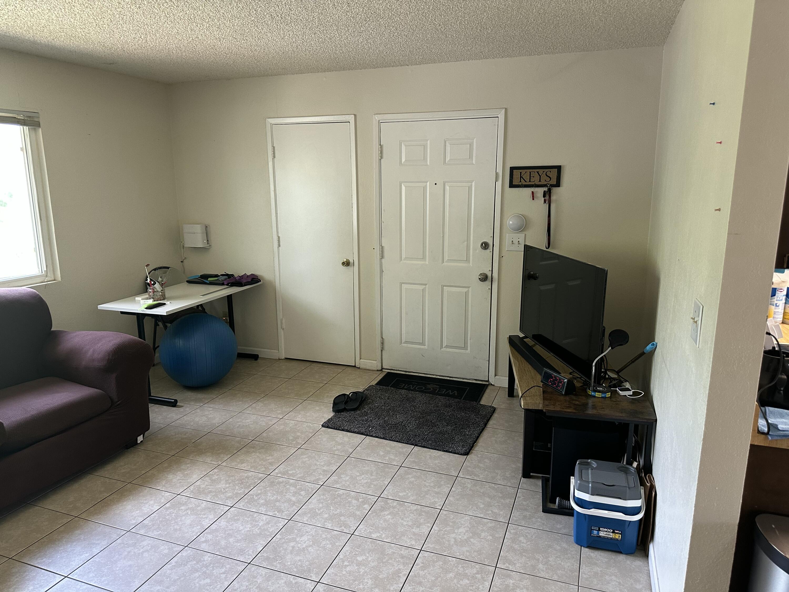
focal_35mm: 24
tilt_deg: -11.7
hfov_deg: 71.6
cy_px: 296
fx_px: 547
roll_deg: +0.4
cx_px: 394
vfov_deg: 56.8
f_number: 1.78
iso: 250
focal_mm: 6.86
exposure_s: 1/60
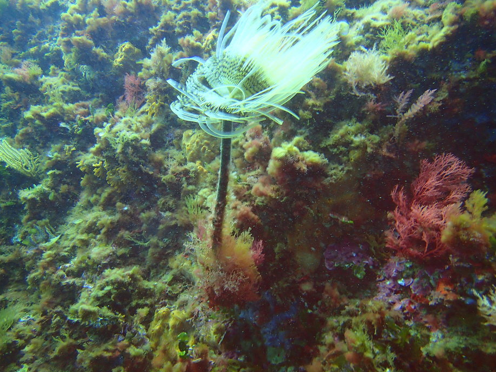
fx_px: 401
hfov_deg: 63.4
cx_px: 242
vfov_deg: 49.8
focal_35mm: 28
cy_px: 188
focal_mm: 4.5
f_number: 2
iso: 200
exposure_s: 1/40
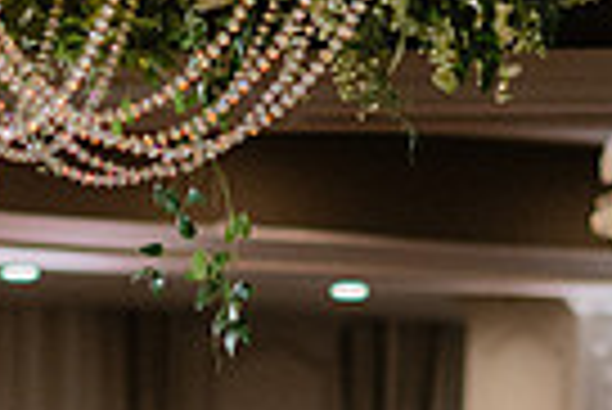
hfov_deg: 5.7
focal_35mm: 362
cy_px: 610
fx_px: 6160
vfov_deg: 3.8
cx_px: 234
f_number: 1.8
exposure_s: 1/160
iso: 1000
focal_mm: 85
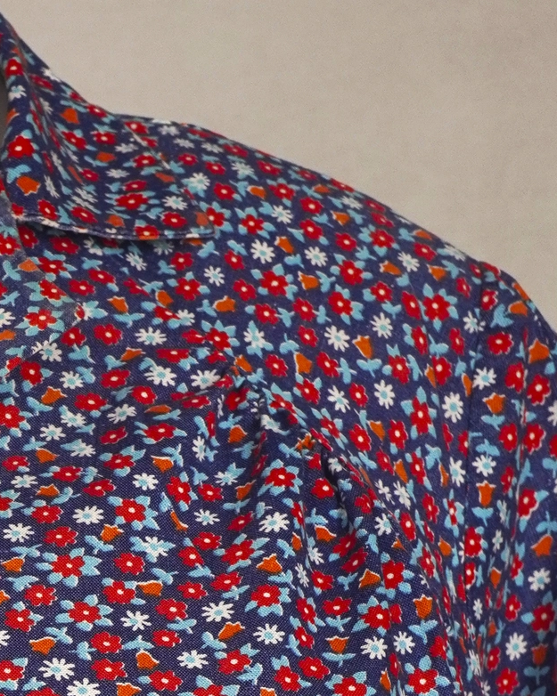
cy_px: 997
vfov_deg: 11.2
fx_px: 3423
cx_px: -248
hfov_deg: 9.1
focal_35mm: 166
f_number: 8
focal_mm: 32
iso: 400
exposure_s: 1/60
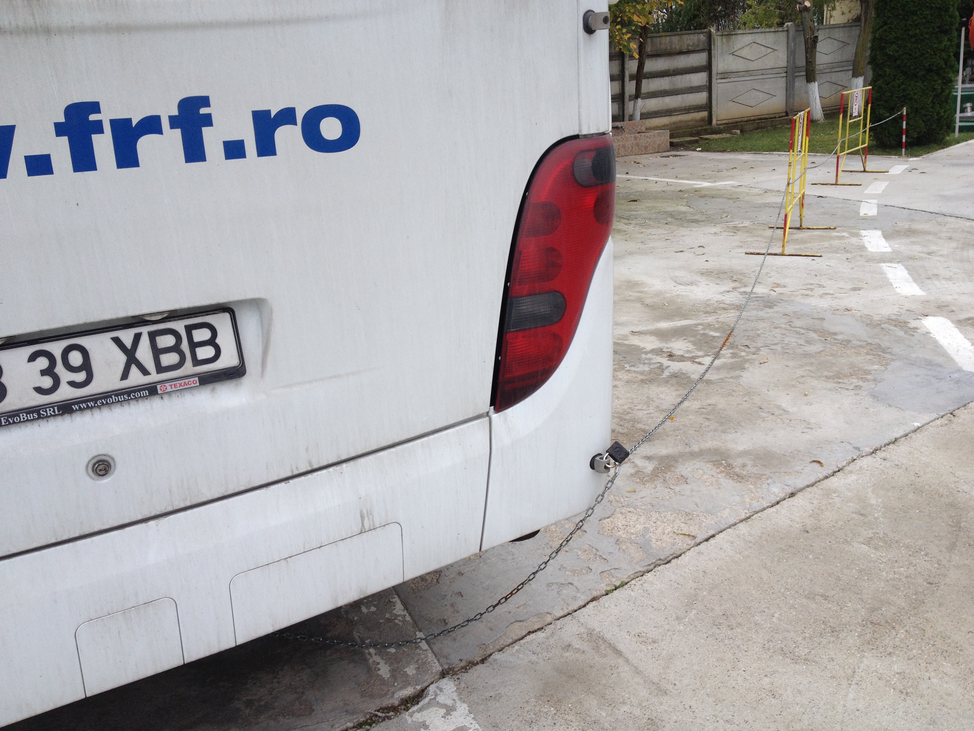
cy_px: 366
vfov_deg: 40.7
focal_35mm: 35
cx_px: 487
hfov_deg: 52.6
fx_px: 985
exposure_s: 1/368
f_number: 2.4
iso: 50
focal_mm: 4.28
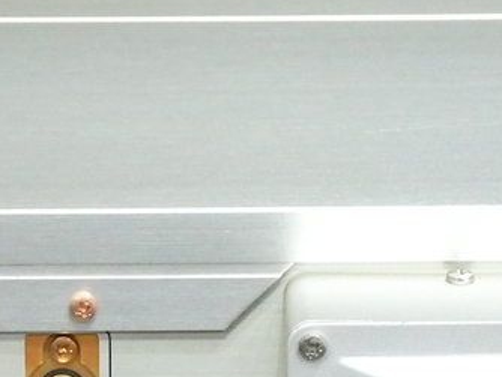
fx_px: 5965
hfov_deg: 4.8
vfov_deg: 3.6
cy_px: 502
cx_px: 60
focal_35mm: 411
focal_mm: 25.6
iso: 1600
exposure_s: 1/25
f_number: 6.3
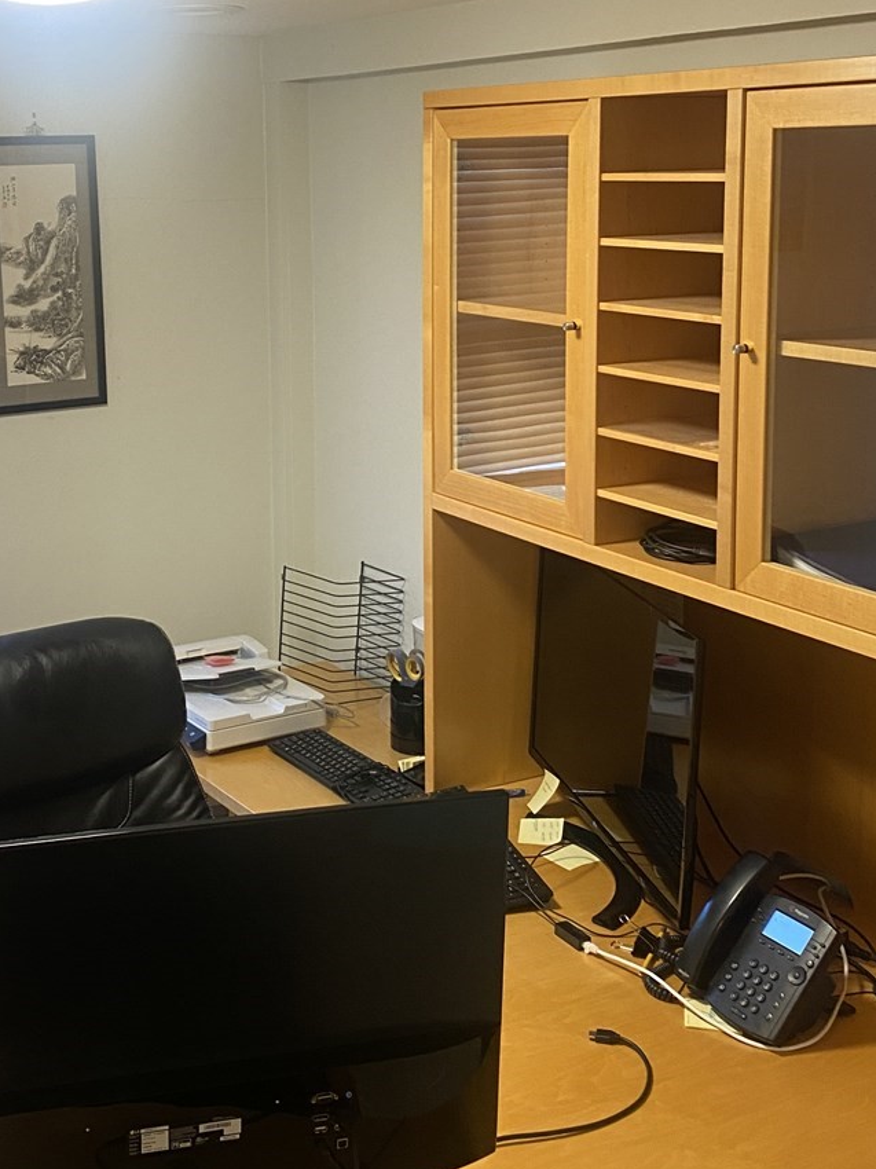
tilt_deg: -7.8
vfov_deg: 40.0
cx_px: 239
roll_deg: +0.9
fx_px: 1587
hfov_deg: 30.4
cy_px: 407
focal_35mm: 47
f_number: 1.8
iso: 125
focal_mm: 4.25
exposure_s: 1/60
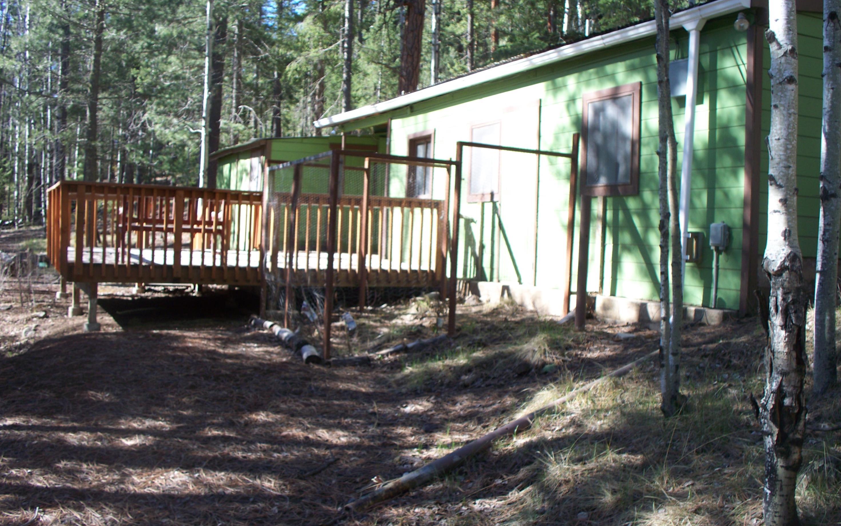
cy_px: 261
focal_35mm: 39
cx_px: 425
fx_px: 894
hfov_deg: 50.4
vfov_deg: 32.8
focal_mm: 7.54
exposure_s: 1/125
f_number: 2.8
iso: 64
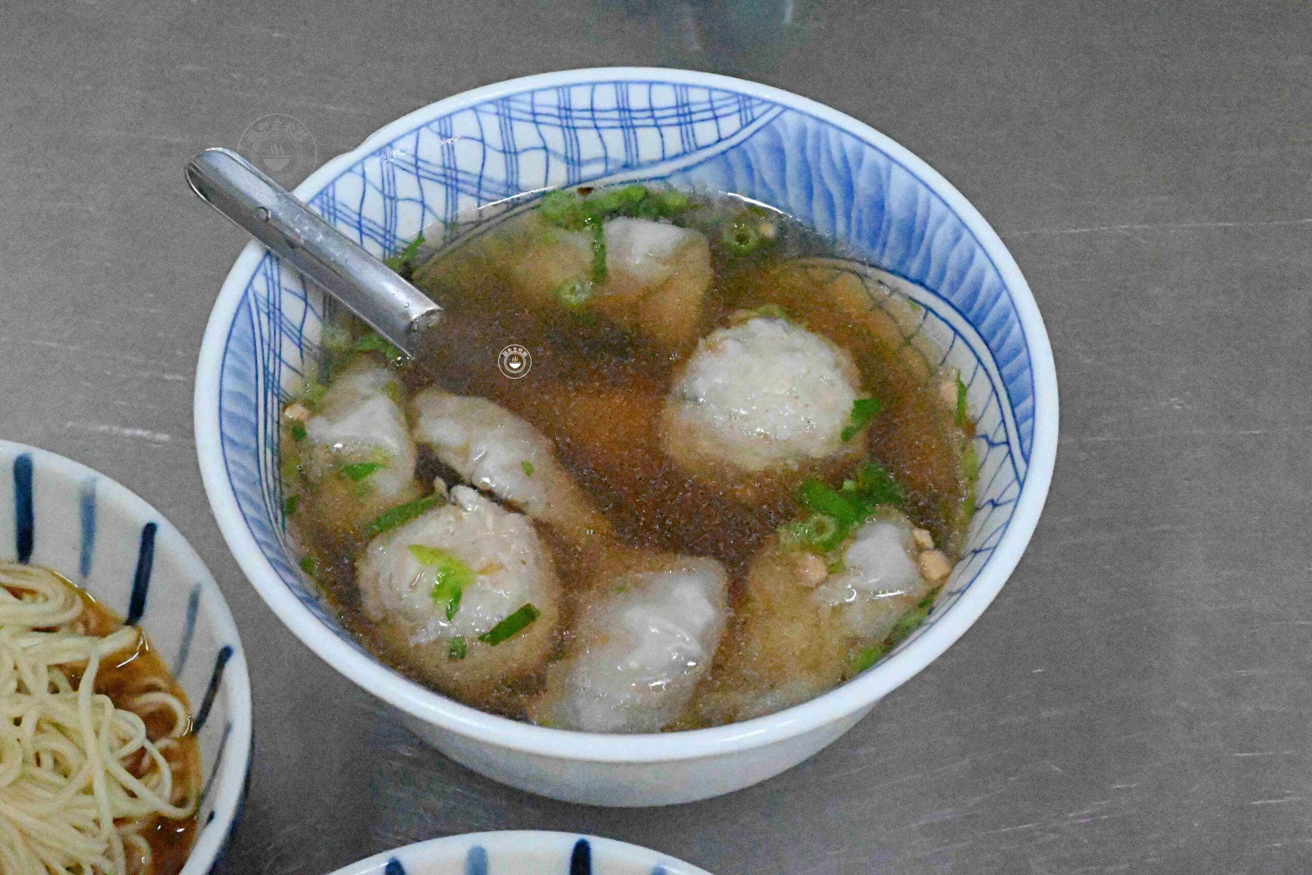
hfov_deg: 27.0
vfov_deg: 18.2
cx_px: 656
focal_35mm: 75
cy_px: 438
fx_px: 2733
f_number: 16
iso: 45600
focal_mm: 50
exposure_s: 1/200
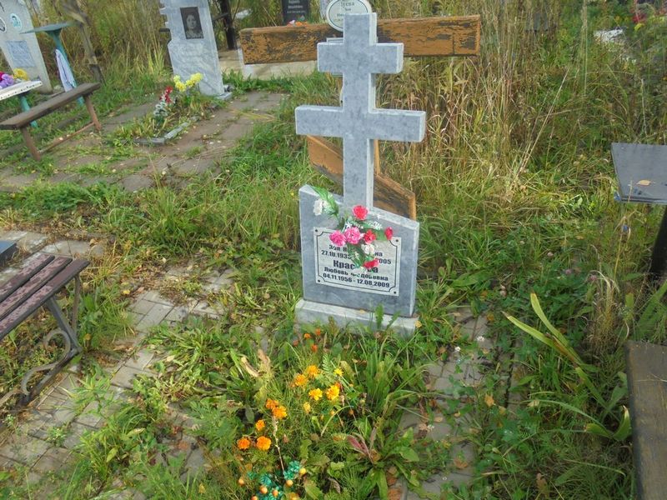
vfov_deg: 53.1
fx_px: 501
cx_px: 334
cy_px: 250
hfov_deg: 67.3
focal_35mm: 26
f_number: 3.5
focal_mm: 4.6
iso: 100
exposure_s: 1/320
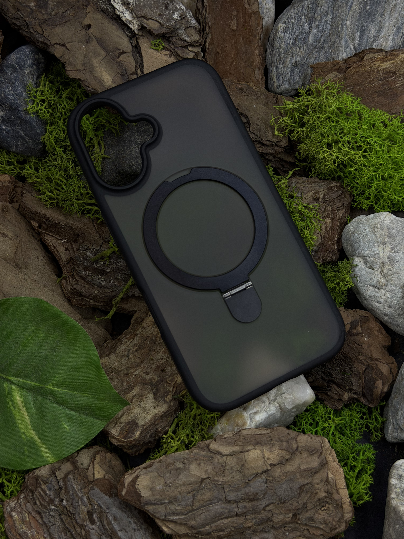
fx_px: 747
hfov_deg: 30.3
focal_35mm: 48
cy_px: 270
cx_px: 202
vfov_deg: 39.7
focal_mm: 6.76
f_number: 1.78
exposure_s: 1/72
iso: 100
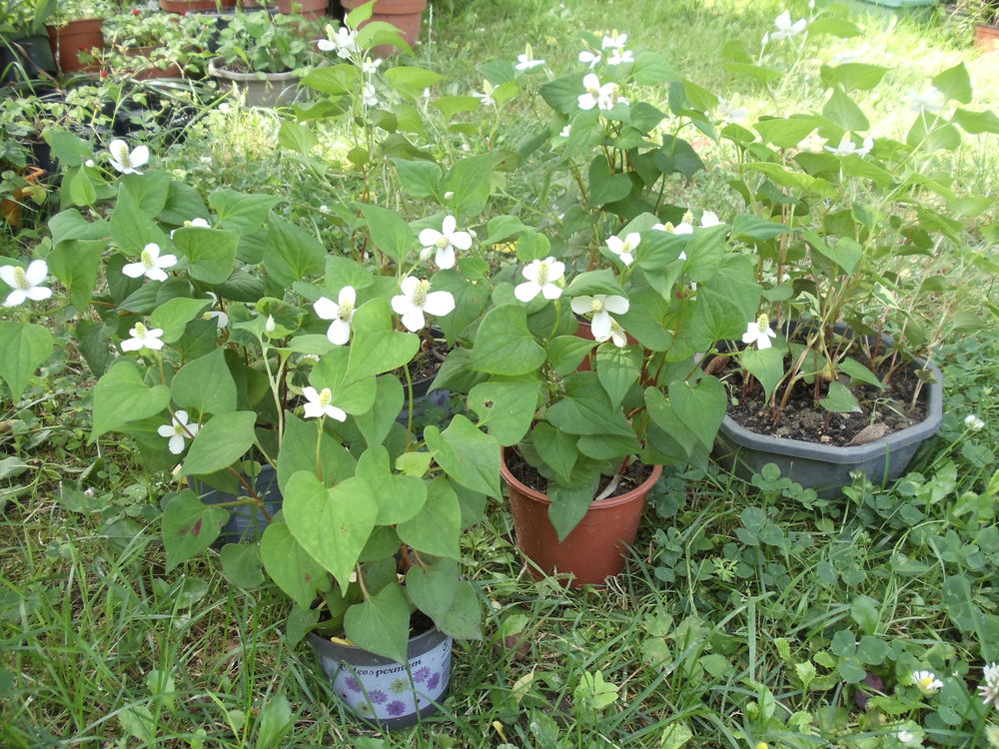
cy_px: 374
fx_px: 1270
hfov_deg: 42.9
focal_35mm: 44
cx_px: 500
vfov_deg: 32.9
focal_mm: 6
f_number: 3.5
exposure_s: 1/60
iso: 100
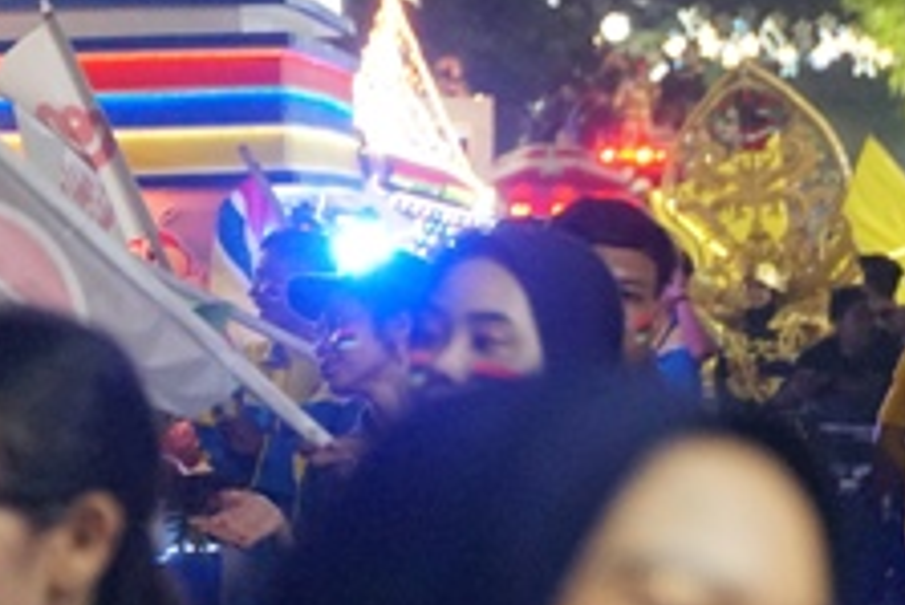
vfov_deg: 4.1
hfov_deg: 6.2
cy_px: -22
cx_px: -175
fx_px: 8337
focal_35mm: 331
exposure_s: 1/250
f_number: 4
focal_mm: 77
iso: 6400
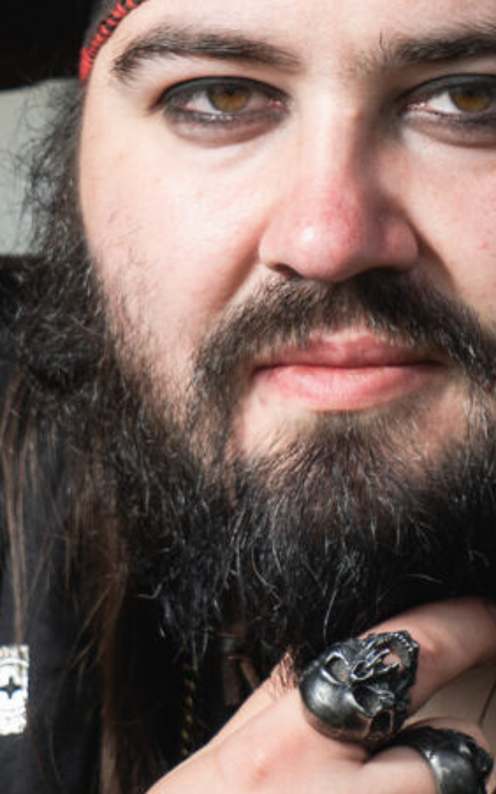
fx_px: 10724
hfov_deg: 2.6
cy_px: 403
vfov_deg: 4.2
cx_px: 139
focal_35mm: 496
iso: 100
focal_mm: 122
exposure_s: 1/200
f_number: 5.6
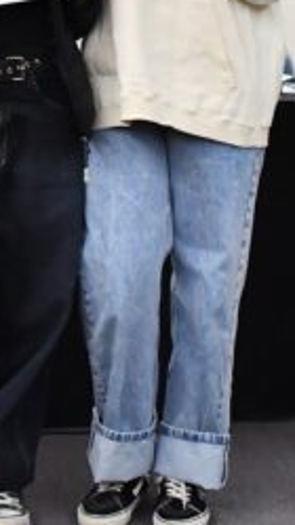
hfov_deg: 11.0
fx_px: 1530
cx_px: 36
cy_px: 38
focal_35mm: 110
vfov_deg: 19.1
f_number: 3.8
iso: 3200
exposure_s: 1/100
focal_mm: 23
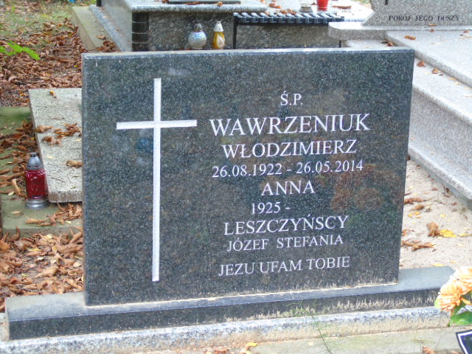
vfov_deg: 18.0
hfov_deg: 23.8
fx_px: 1118
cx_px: 236
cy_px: 177
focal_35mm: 82
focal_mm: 15
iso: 250
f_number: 4.1
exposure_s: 1/30
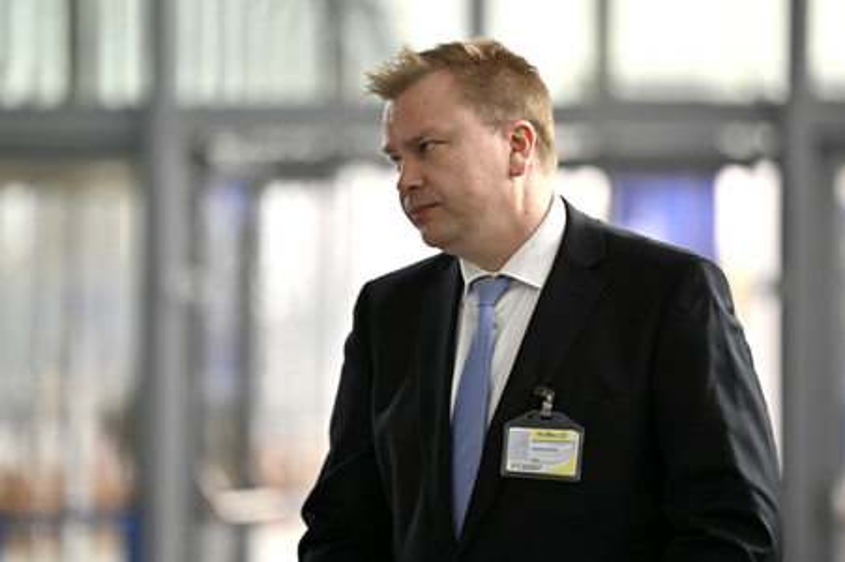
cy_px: 281
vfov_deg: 6.9
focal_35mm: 200
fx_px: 4691
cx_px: 422
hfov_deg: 10.3
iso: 160
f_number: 2.8
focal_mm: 200
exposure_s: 1/400
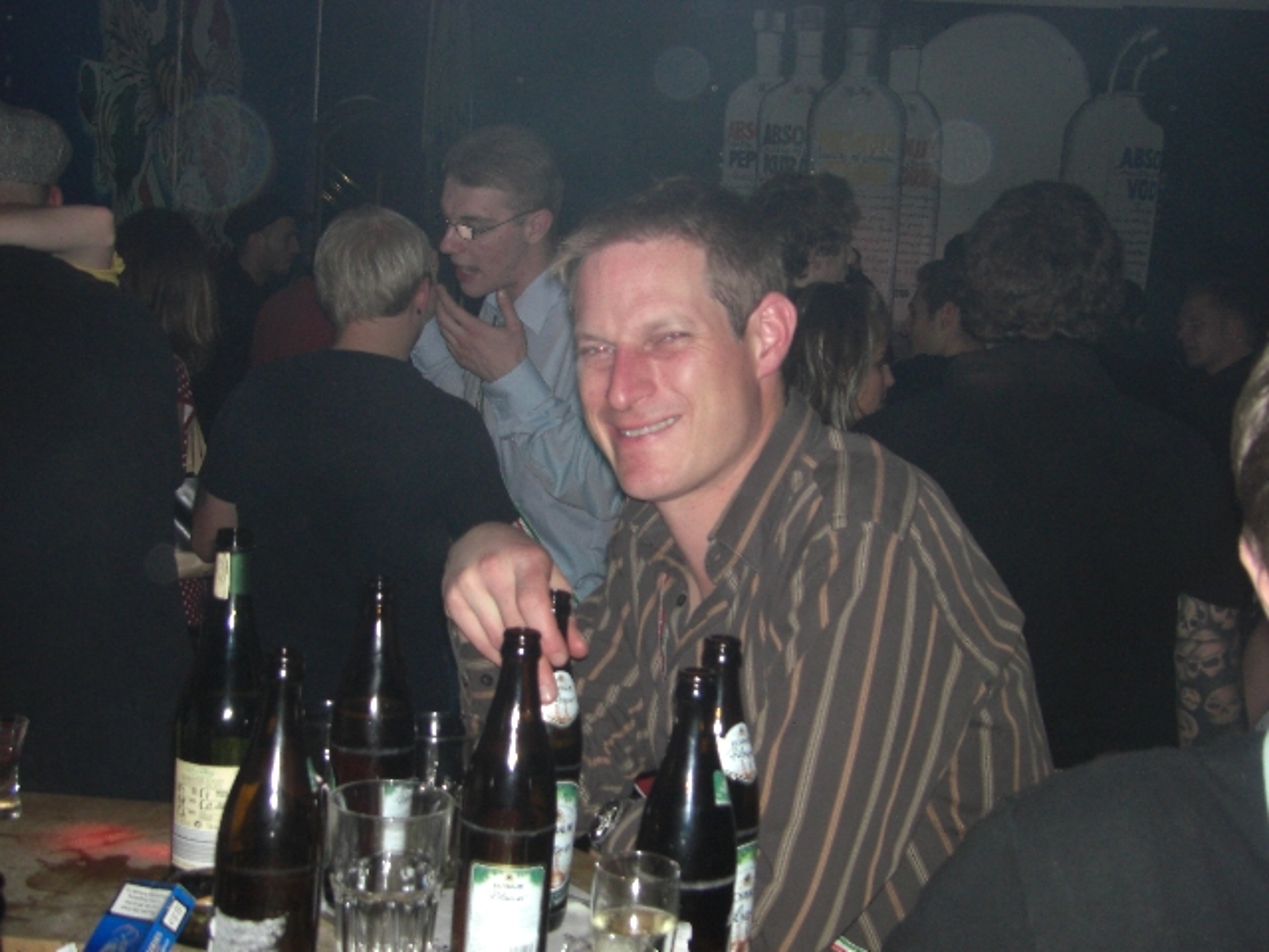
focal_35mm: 50
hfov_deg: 38.2
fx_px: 1833
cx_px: 634
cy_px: 476
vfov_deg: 29.1
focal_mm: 8.4
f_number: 3.7
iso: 200
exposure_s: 1/60
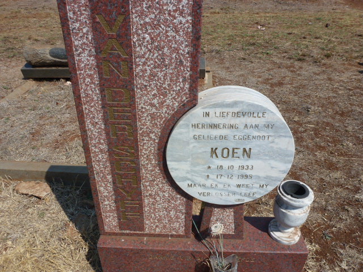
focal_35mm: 26
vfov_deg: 53.1
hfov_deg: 67.3
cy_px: 136
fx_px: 273
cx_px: 182
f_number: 4
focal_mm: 4.7
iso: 100
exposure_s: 1/1300
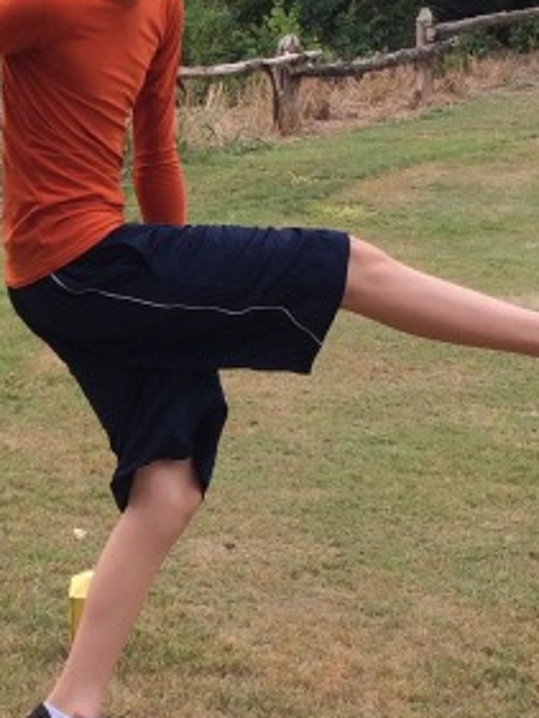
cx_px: -46
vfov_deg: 17.9
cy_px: 386
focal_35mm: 110
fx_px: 2282
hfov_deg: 13.2
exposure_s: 1/746
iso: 32
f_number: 2.2
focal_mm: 4.15
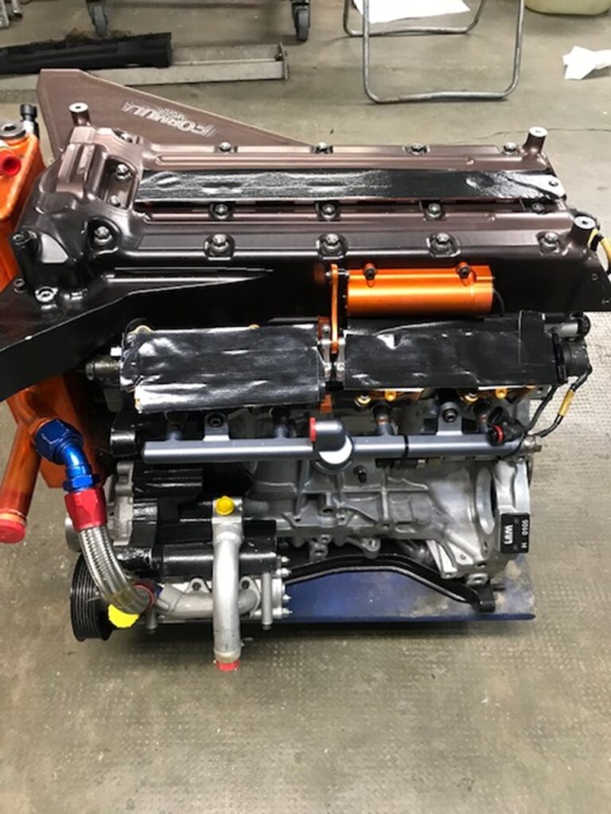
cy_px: 407
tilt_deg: -47.4
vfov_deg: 63.4
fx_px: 659
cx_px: 306
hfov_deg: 49.7
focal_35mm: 28
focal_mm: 3.99
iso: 50
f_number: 1.8
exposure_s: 1/17
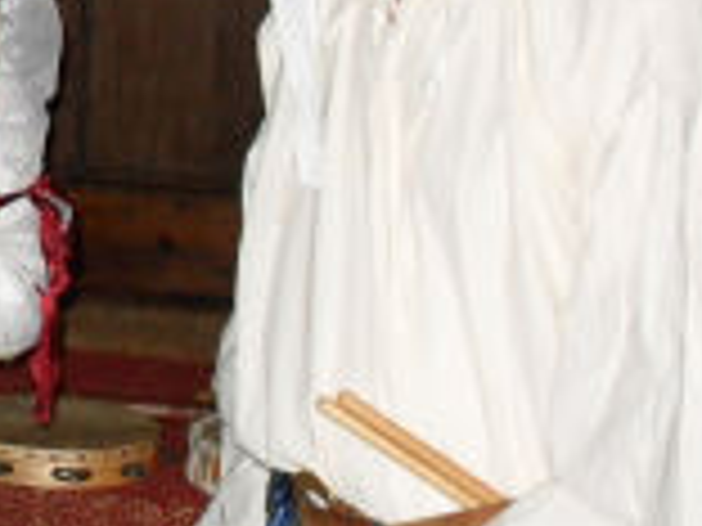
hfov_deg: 15.9
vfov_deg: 12.9
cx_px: -310
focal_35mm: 115
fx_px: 2332
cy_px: 189
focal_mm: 6.2
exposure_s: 1/45
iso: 200
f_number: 2.8
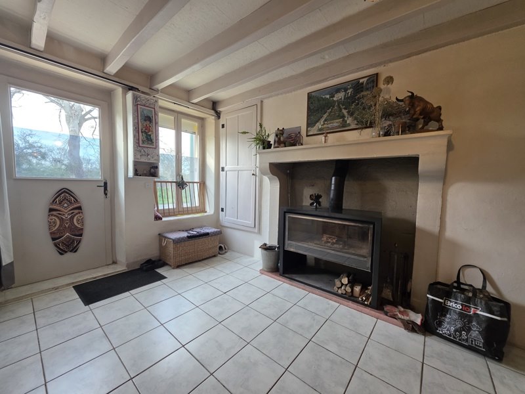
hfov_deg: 106.2
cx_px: 262
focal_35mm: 13
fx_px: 197
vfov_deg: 89.9
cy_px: 197
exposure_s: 1/100
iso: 125
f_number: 1.9
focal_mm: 2.2
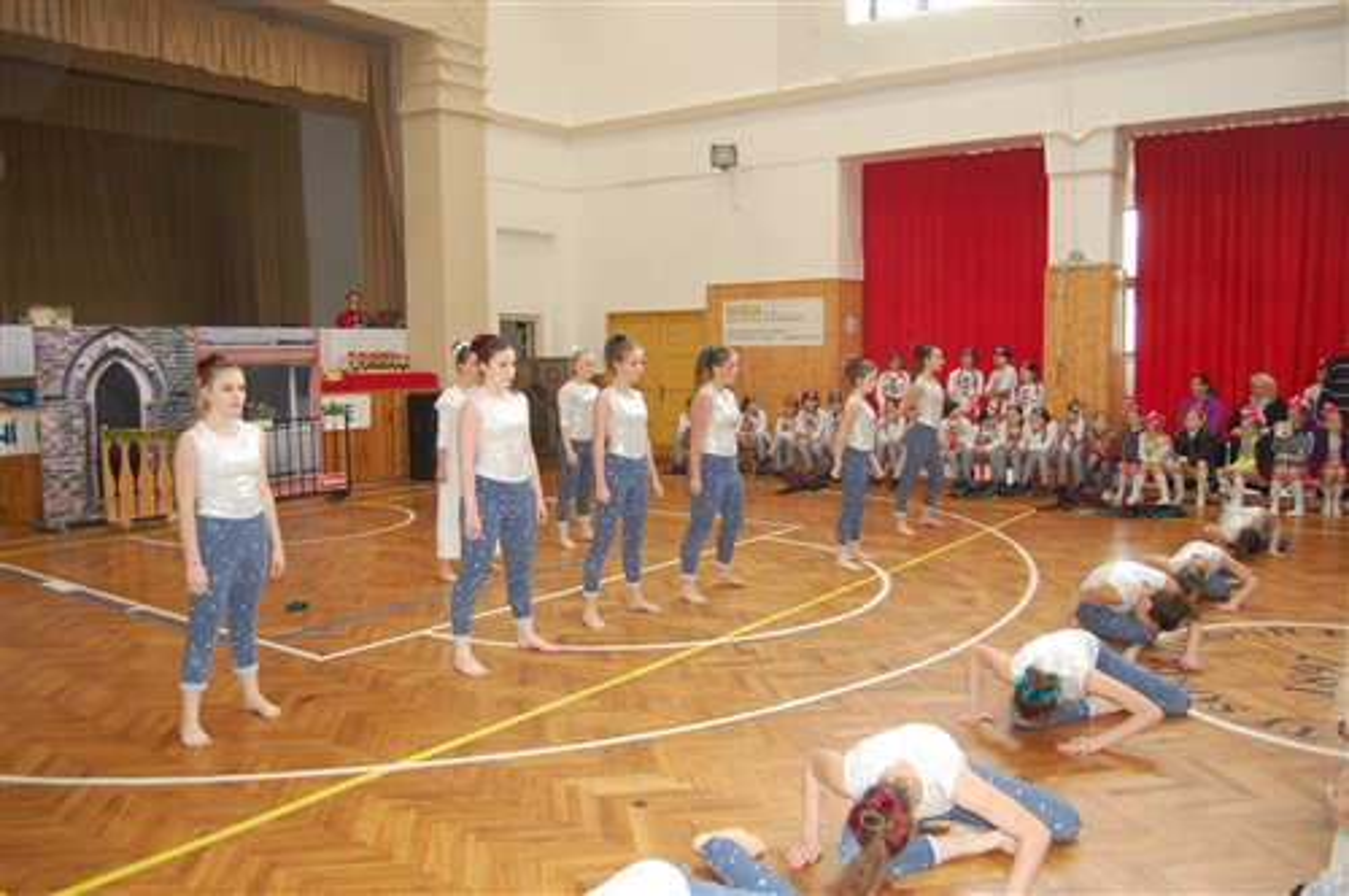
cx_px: 674
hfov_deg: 67.4
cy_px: 448
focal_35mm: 27
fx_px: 1010
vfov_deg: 47.8
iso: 400
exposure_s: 1/60
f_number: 3.5
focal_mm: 18
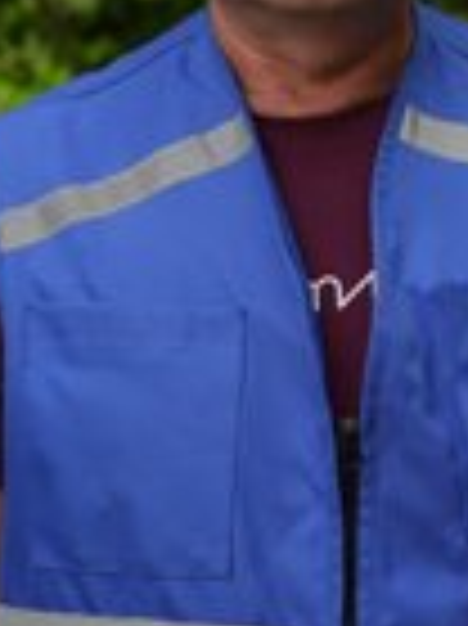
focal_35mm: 122
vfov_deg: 16.0
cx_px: 405
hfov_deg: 12.1
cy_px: 83
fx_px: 2203
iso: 100
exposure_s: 1/320
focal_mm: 44
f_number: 4
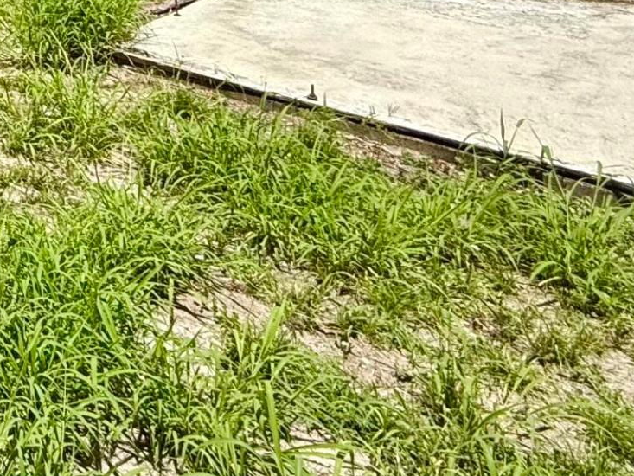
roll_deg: +0.0
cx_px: -328
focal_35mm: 55
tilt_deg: -4.0
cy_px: -213
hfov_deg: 25.6
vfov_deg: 22.4
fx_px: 1008
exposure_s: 1/1368
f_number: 2.2
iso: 50
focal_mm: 2.22
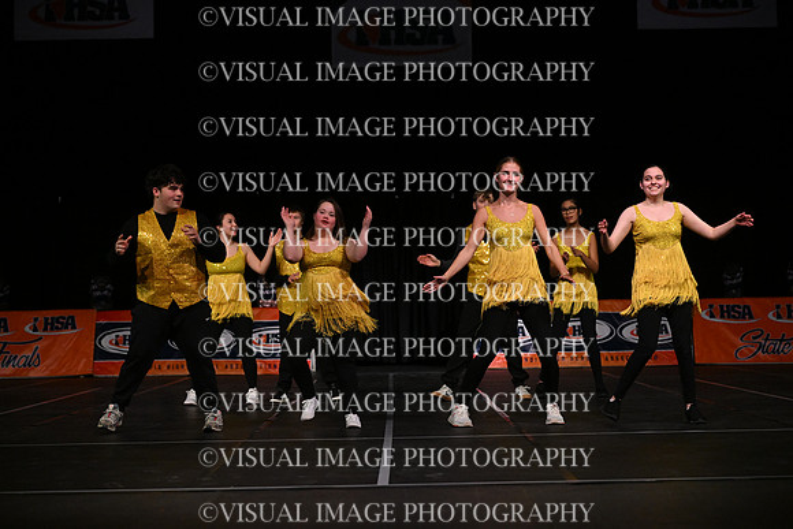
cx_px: 396
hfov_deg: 25.4
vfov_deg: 17.1
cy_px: 264
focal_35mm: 80
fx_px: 1763
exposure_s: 1/1000
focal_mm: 80
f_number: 4
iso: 6400
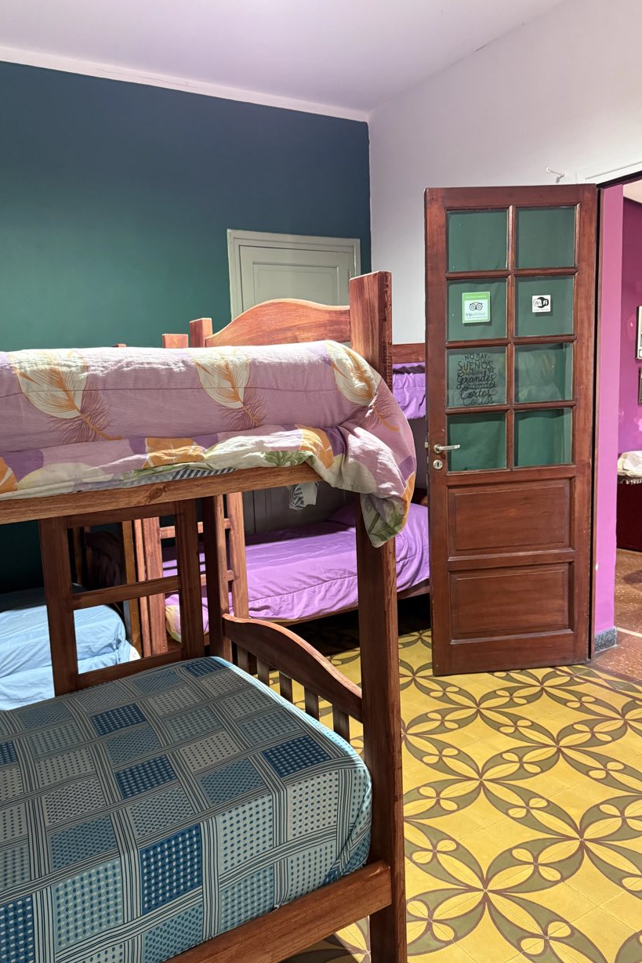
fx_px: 696
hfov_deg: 49.4
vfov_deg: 69.4
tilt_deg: -8.6
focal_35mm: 26
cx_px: 271
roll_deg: +2.1
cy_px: 497
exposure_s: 1/50
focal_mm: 6.8
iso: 500
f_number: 1.8
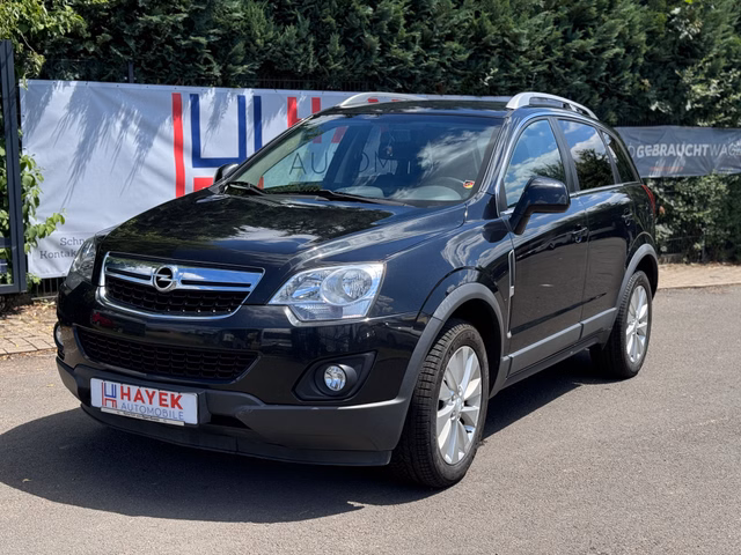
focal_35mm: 48
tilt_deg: -9.3
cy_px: 278
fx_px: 1028
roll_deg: +0.6
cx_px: 370
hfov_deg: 39.7
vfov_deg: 30.3
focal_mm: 6.76
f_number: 1.78
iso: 64
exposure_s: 1/2331
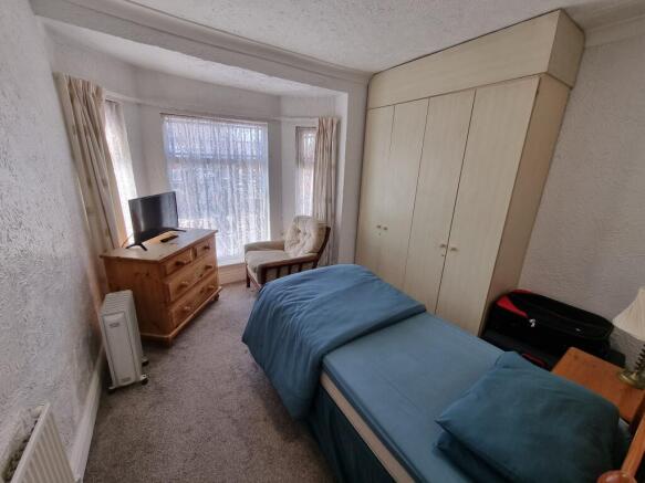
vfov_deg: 89.9
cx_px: 322
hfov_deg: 106.2
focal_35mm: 13
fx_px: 242
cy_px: 242
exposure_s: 1/100
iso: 80
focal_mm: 2.2
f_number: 2.2
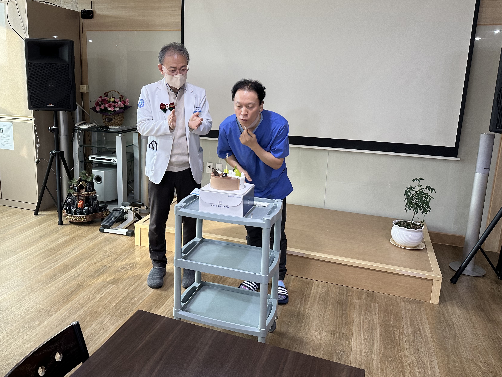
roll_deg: -1.4
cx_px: 199
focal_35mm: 29
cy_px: 163
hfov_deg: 61.1
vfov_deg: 48.1
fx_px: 421
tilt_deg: -11.6
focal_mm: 6.86
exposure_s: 1/60
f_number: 1.78
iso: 200
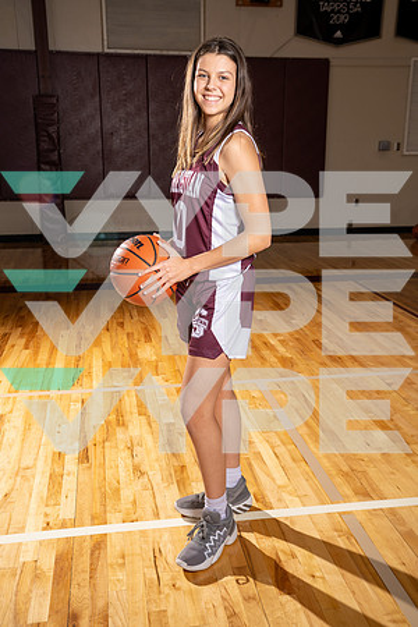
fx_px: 662
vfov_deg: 50.7
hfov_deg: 35.1
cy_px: 314
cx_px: 209
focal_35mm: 38
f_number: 5.6
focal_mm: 38
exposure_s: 1/250
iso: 200
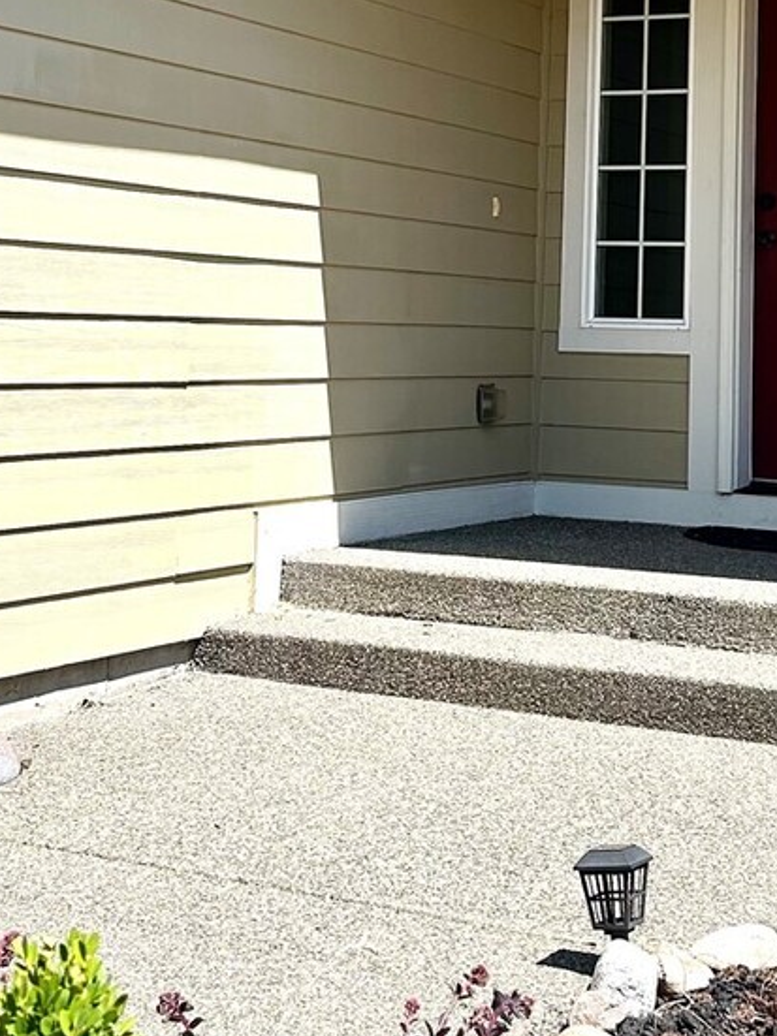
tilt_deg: +6.2
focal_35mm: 68
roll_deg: -2.0
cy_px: 71
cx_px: 598
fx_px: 2036
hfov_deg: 21.4
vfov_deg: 27.4
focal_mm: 5.7
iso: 50
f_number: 1.5
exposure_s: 1/3165
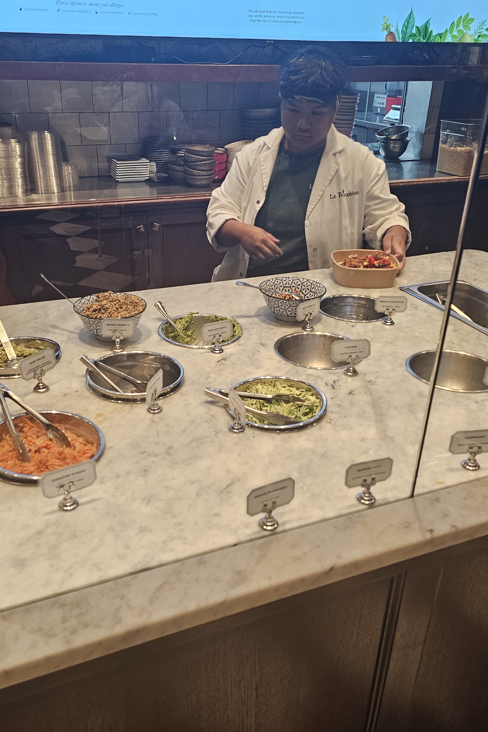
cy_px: 367
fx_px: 651
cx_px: 222
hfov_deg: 41.1
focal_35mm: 32
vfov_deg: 58.7
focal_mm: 6.3
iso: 200
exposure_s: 1/120
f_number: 1.7
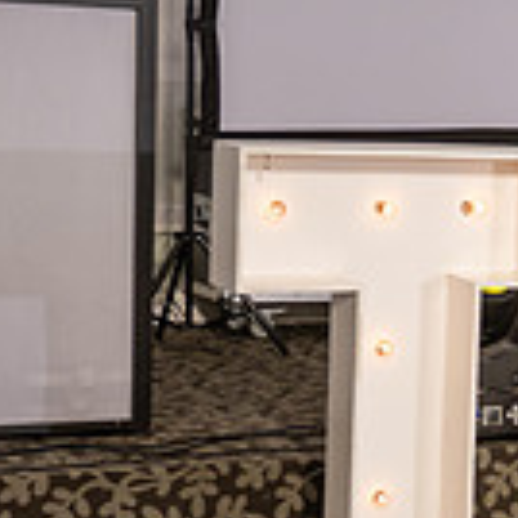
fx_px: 2319
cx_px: 838
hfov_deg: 12.0
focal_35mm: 137
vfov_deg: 12.7
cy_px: 386
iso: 500
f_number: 4.5
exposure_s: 1/250
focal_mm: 28
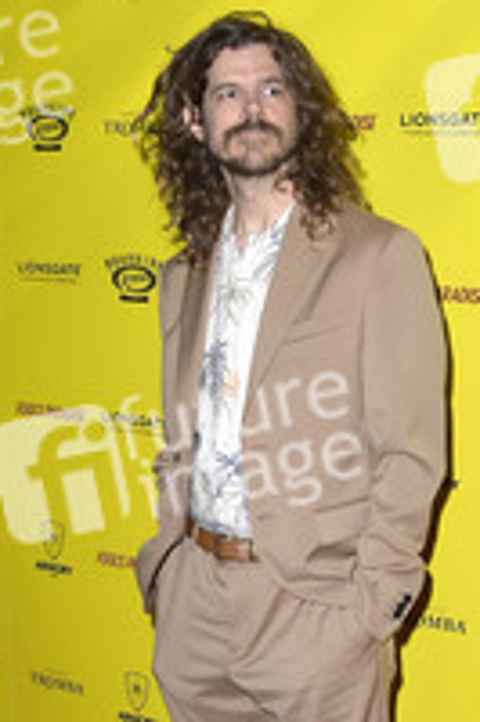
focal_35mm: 68
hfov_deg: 20.0
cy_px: 639
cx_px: 283
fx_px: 1362
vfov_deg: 28.6
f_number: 6.3
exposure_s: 1/250
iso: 250
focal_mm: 34
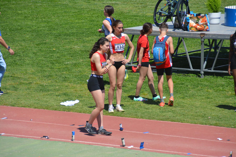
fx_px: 1967
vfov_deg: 4.6
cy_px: 78
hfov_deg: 6.9
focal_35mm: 300
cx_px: 118
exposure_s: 1/1600
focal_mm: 200
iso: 400
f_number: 7.1
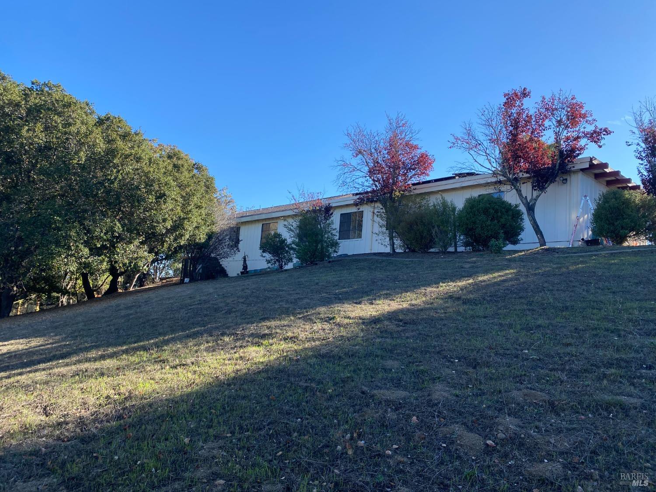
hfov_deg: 67.3
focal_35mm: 26
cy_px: 246
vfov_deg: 53.1
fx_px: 493
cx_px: 328
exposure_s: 1/1218
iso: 32
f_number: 1.8
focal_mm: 4.25
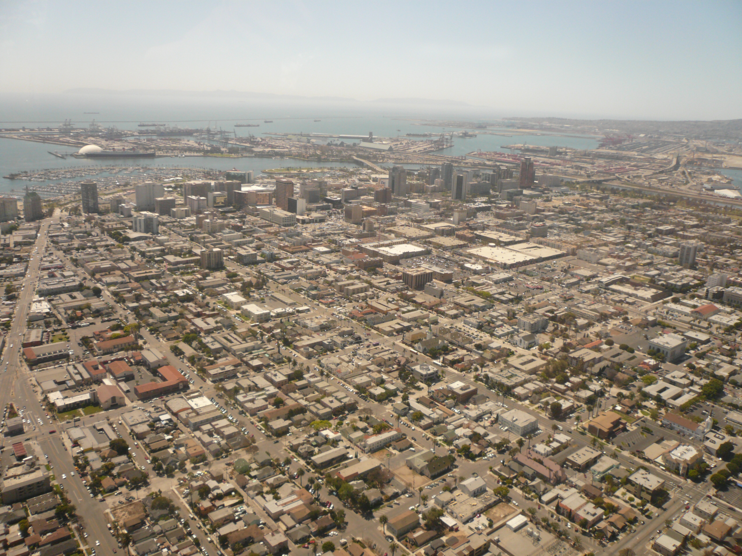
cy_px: 278
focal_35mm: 28
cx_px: 371
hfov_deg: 63.4
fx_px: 600
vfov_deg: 49.7
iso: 100
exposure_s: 1/800
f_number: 2.8
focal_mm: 4.6
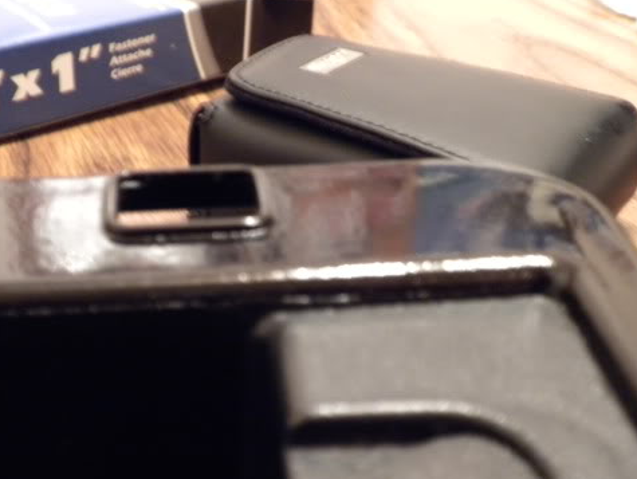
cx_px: 308
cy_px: 305
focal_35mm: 70
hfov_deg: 27.8
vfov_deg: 21.0
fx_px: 1289
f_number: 4.3
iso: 400
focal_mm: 9.1
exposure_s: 1/4.2
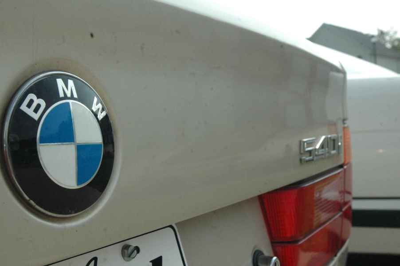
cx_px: 200
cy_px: 133
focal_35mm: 48
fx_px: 533
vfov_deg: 28.0
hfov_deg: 41.1
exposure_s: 1/640
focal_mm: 32
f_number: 14
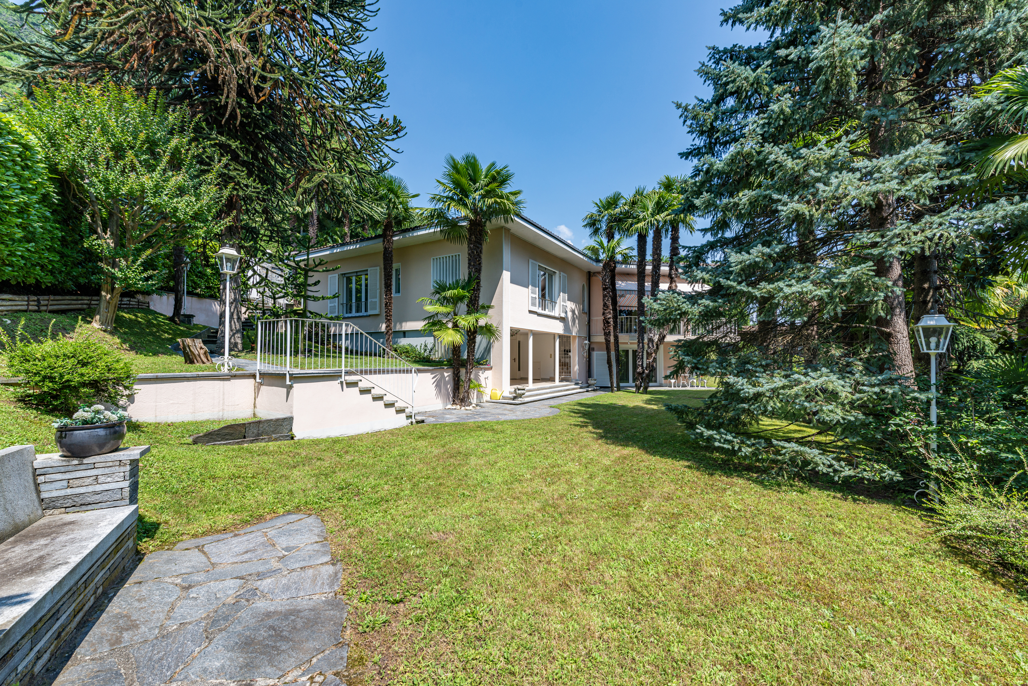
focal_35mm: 14
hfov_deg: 104.2
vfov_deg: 81.3
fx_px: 400
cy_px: 343
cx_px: 514
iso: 100
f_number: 9
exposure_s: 1/200
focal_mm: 14
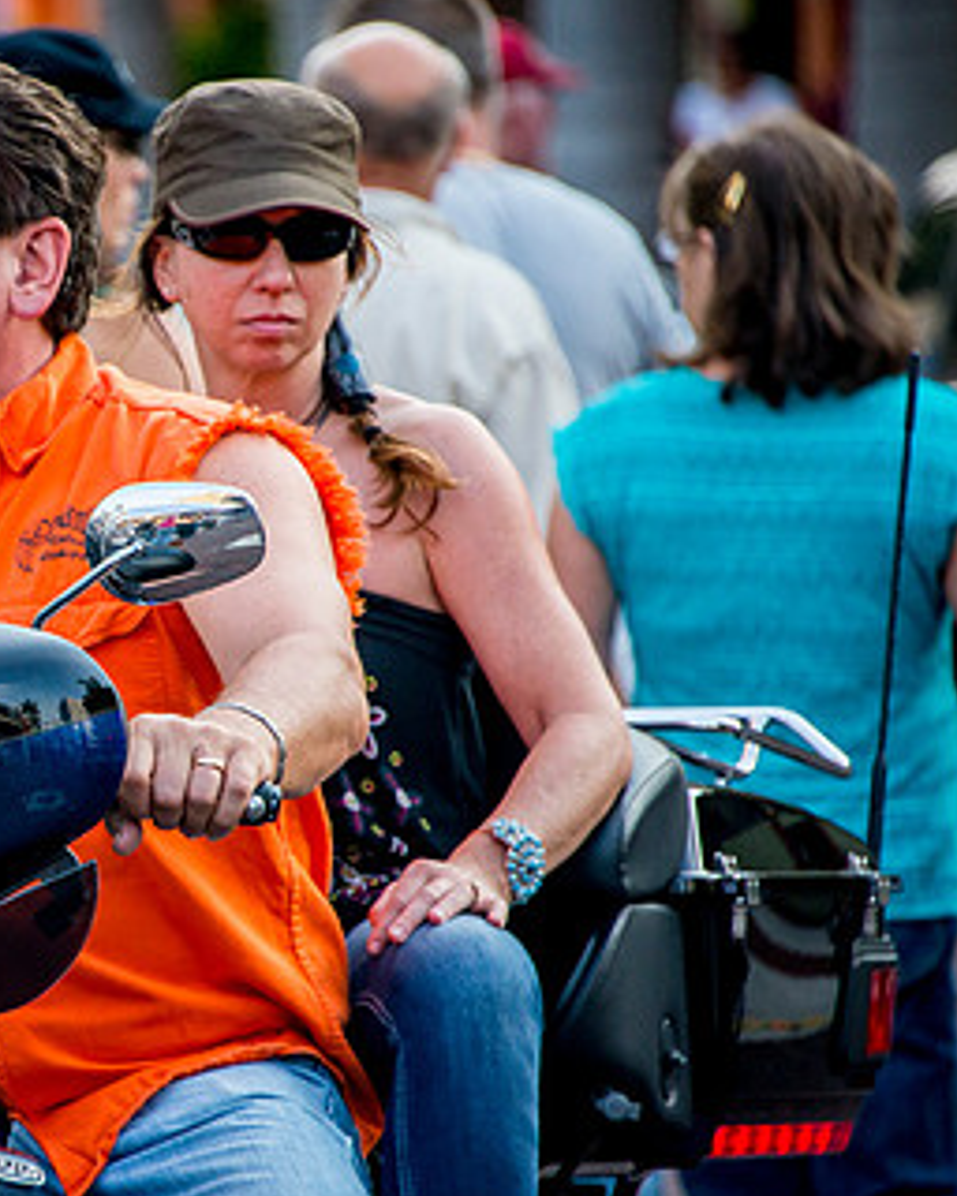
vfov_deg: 3.8
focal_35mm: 510
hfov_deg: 3.0
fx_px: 18056
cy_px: 656
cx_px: -75
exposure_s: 1/640
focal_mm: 300
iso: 800
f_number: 5.6
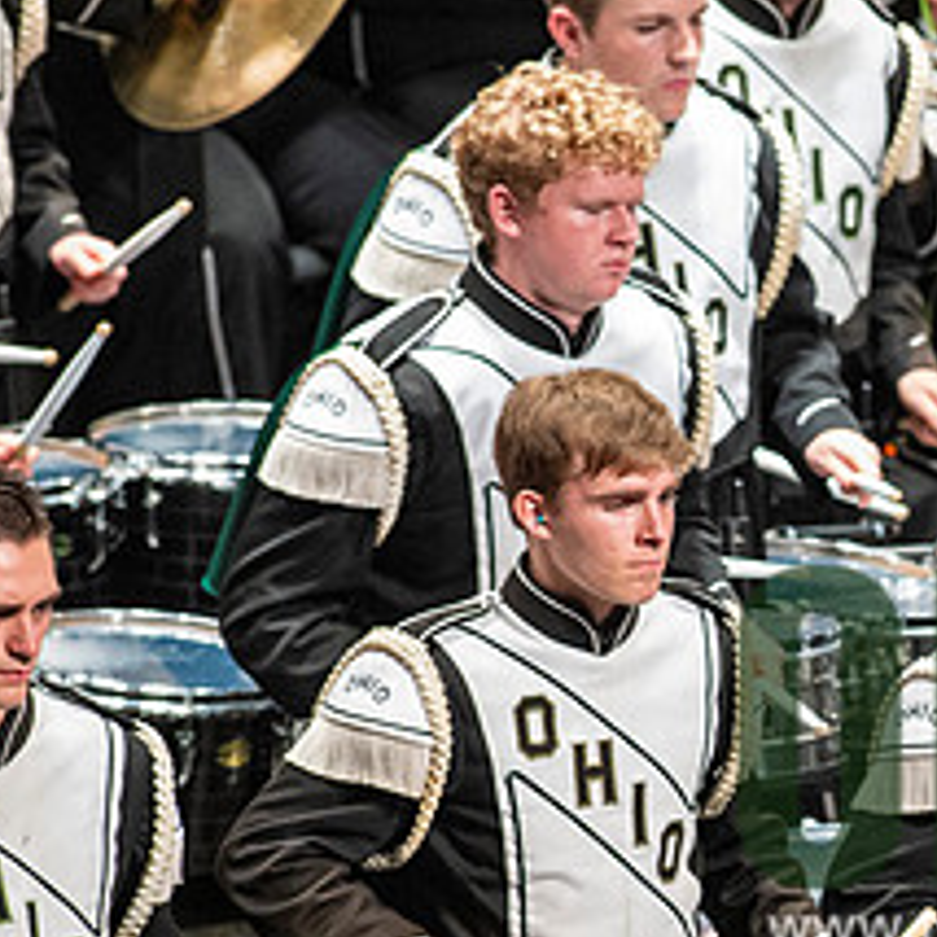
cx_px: 1068
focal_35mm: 692
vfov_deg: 2.5
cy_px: 771
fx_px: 21192
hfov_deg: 2.5
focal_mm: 300
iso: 5000
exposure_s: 1/400
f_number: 5.6
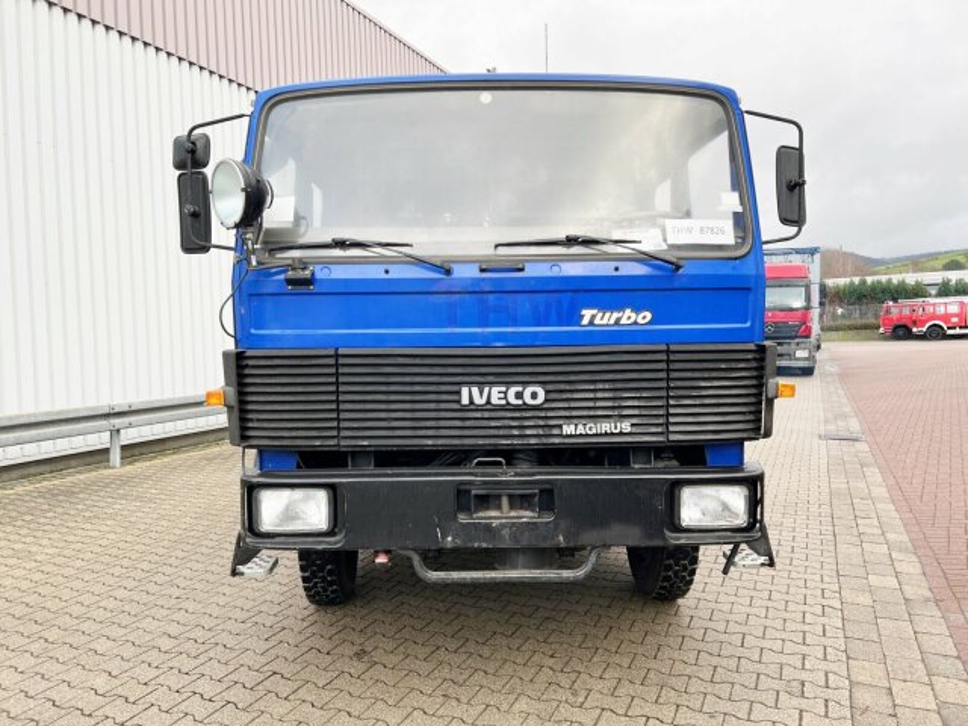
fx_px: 727
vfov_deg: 53.1
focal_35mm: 26
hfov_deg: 67.3
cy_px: 363
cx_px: 484
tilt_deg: -0.6
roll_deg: +2.0
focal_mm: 5.7
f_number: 1.5
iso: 40
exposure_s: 1/183
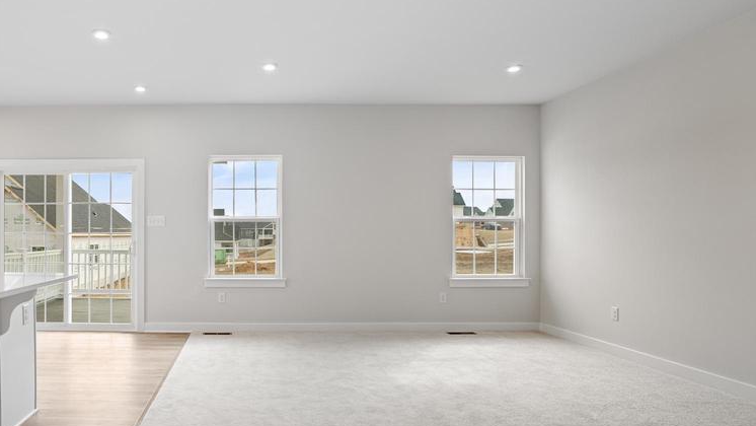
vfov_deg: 49.5
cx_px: 239
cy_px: 227
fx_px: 461
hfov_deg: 75.7
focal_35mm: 23
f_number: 8
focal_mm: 16
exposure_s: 1/20
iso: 250
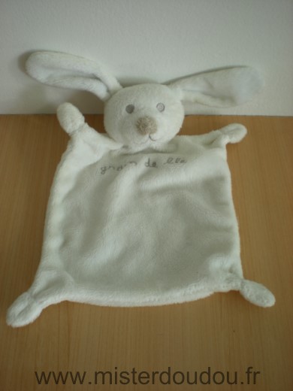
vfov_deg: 49.0
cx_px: 146
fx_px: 429
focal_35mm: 38
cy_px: 196
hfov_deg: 37.7
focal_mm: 6.3
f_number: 3.1
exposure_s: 1/75
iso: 64
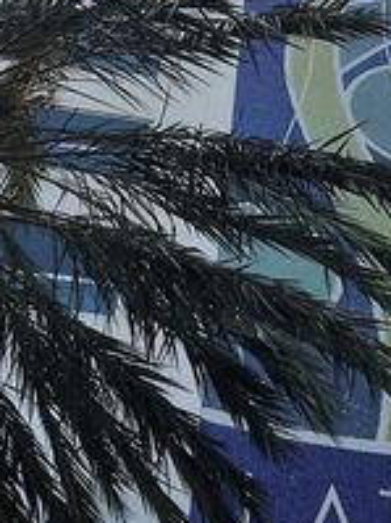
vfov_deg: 20.0
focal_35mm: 97
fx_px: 1462
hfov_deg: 15.1
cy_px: 91
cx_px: 341
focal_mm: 4.15
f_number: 2.2
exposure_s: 1/1953
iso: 32
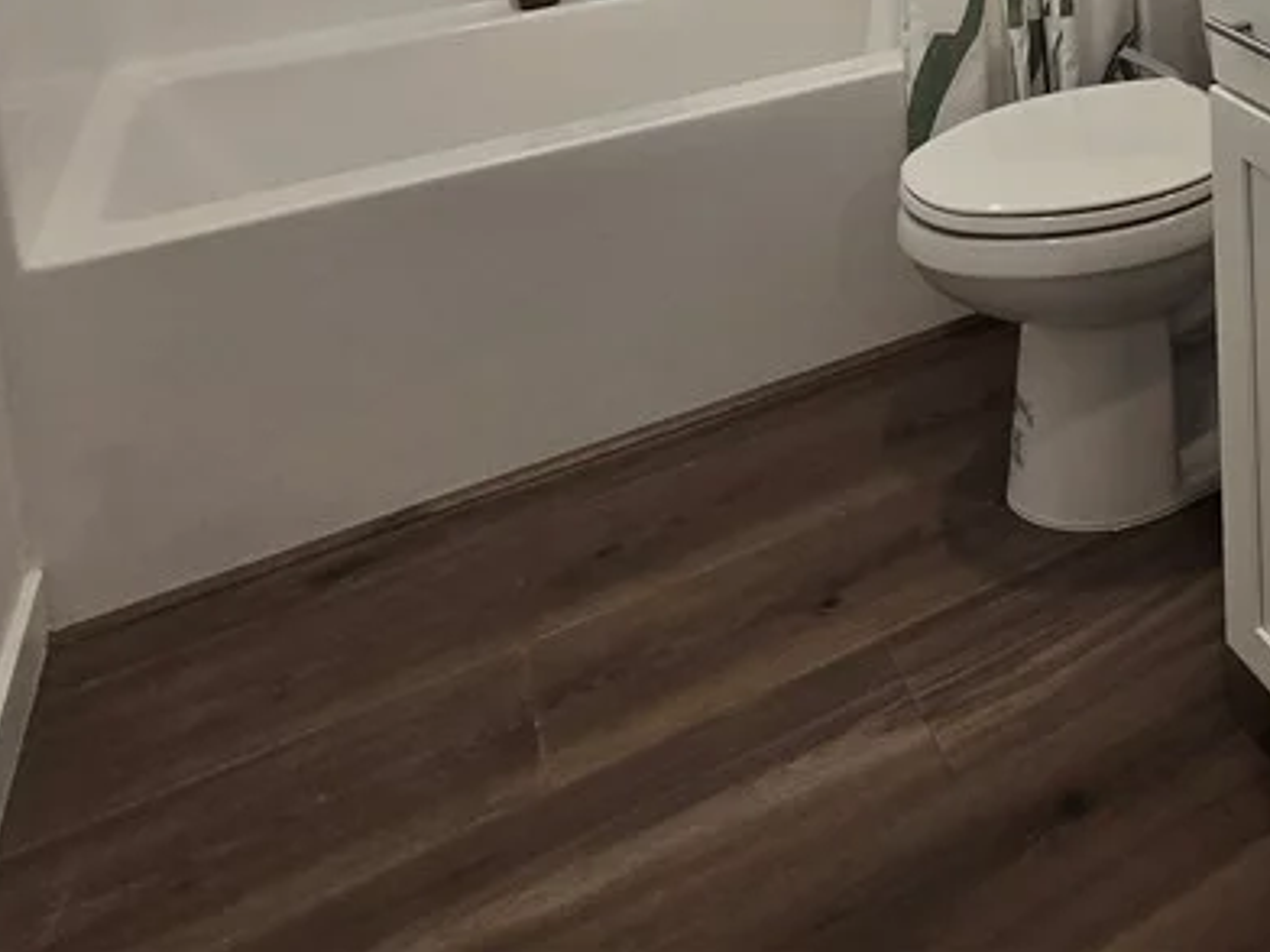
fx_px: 1247
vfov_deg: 31.8
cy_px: -288
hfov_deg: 47.5
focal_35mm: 34
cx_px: 1183
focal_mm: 2.2
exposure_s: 1/60
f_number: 2.2
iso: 64
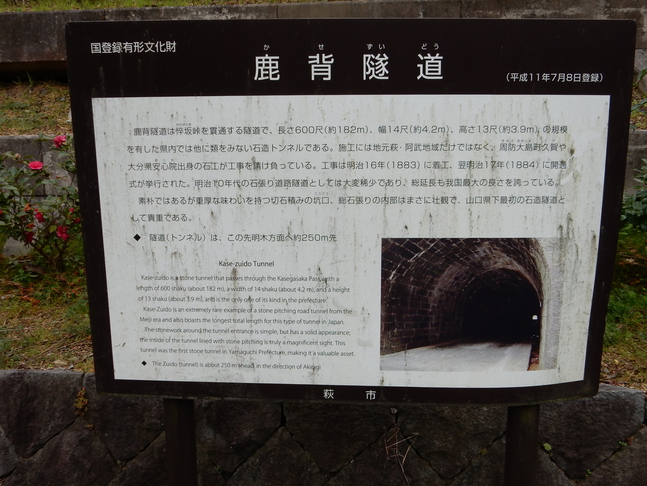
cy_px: 243
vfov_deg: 46.8
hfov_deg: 60.0
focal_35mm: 30
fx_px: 561
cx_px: 324
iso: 125
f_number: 4
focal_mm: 5.4
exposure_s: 1/200
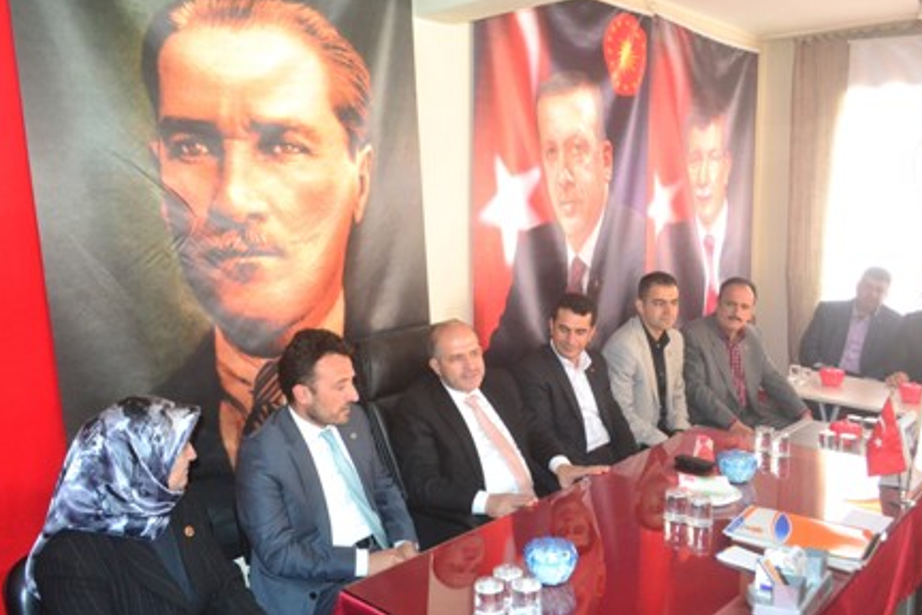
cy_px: 298
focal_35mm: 28
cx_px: 472
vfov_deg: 46.4
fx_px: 717
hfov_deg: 65.5
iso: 2500
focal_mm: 18
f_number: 5.6
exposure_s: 1/40
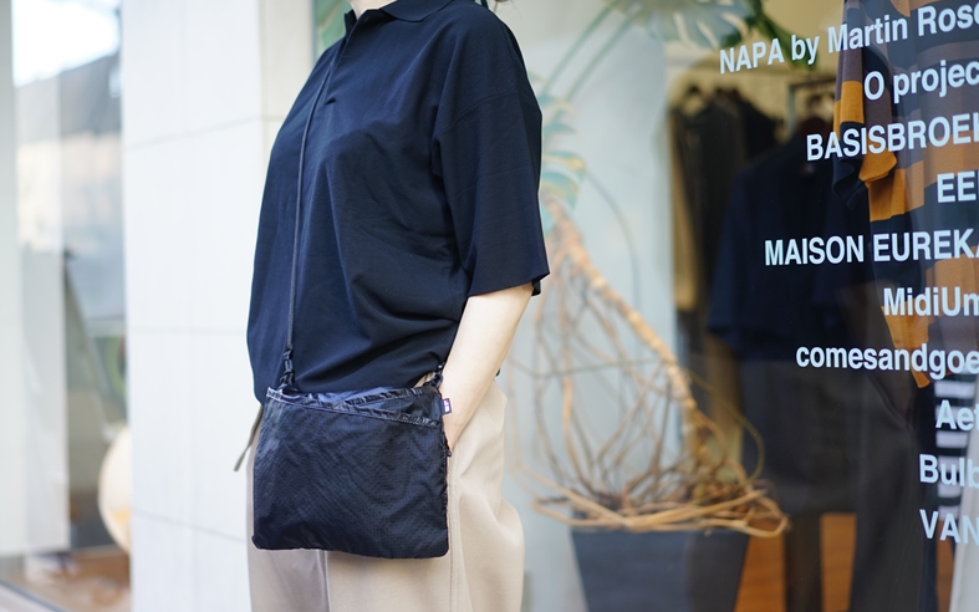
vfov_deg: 22.7
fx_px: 1521
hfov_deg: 35.7
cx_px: 493
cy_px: 285
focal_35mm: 57
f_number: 1.8
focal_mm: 55
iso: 100
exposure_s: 1/100
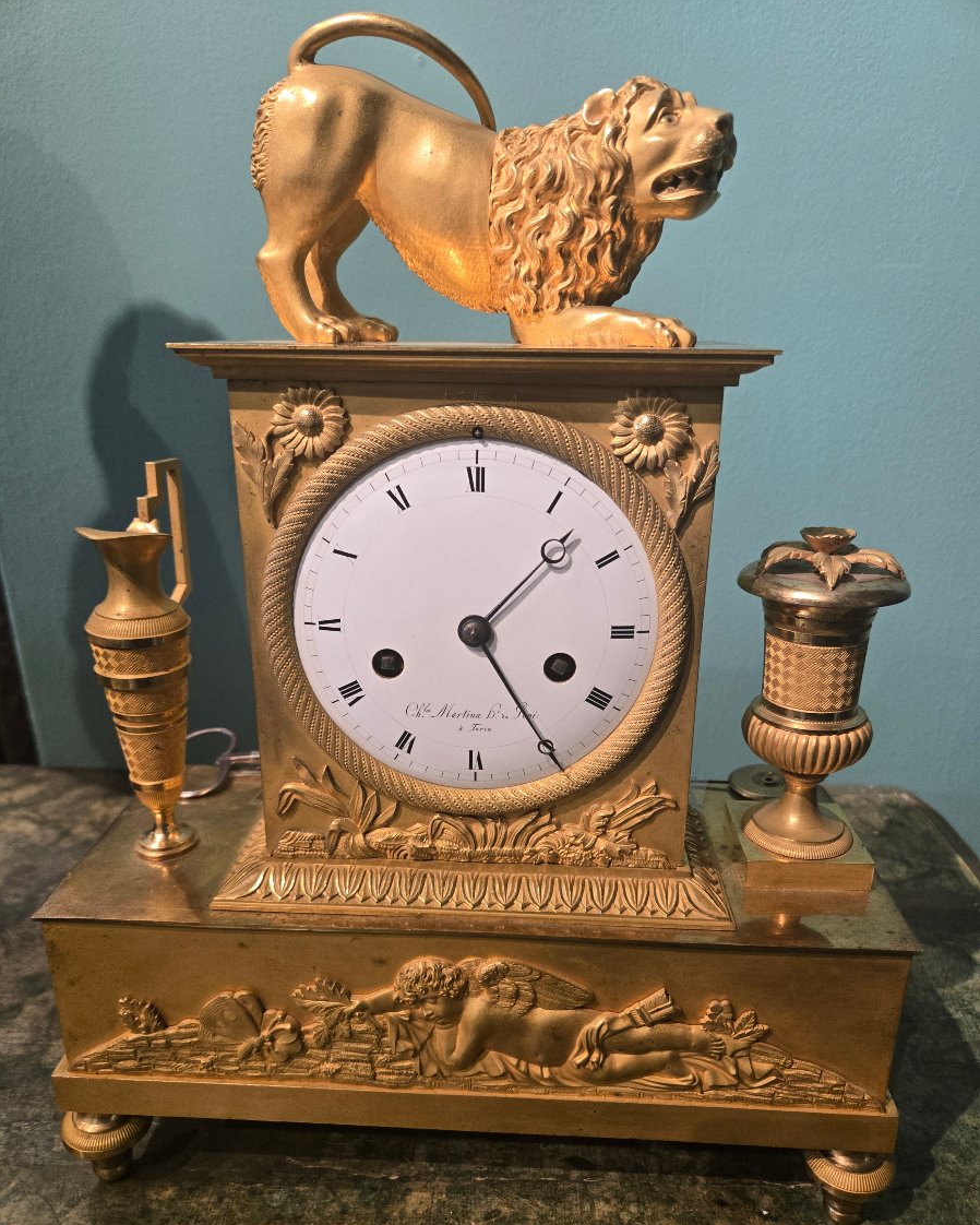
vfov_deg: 70.2
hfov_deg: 58.8
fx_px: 870
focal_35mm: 24
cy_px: 650
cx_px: 490
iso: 250
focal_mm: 5.4
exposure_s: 1/100
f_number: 1.8
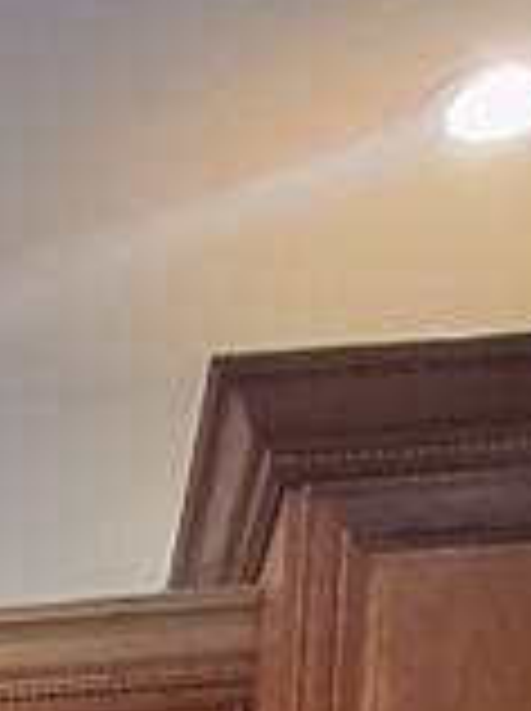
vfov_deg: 12.6
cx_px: -292
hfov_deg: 13.9
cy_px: 1926
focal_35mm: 99
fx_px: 2030
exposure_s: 1/30
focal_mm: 1.74
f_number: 2.2
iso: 320
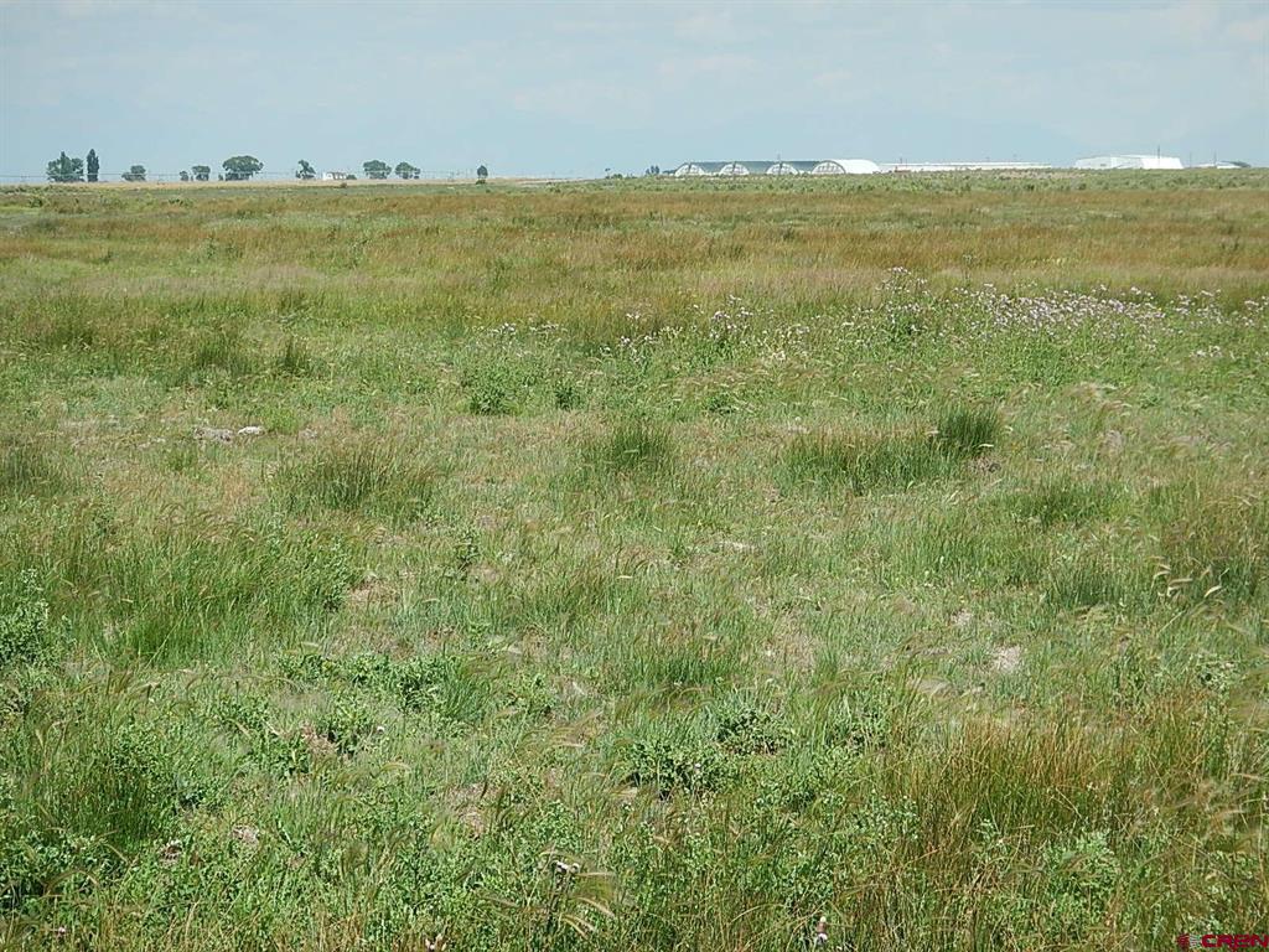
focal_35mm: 83
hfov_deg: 23.6
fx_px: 3043
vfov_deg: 17.8
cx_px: 634
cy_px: 476
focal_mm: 15
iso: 125
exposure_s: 1/640
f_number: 4.4
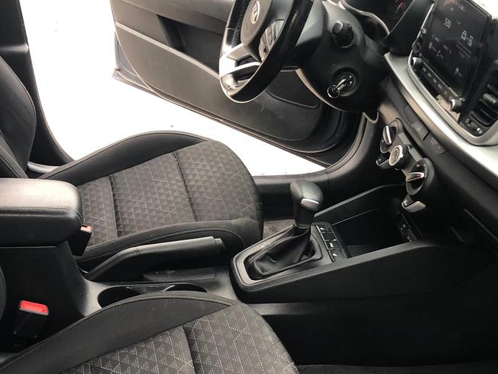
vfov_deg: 26.3
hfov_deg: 34.9
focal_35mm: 55
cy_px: 275
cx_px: 256
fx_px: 791
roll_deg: -2.1
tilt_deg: -32.4
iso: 25
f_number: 1.8
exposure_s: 1/40
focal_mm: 3.99
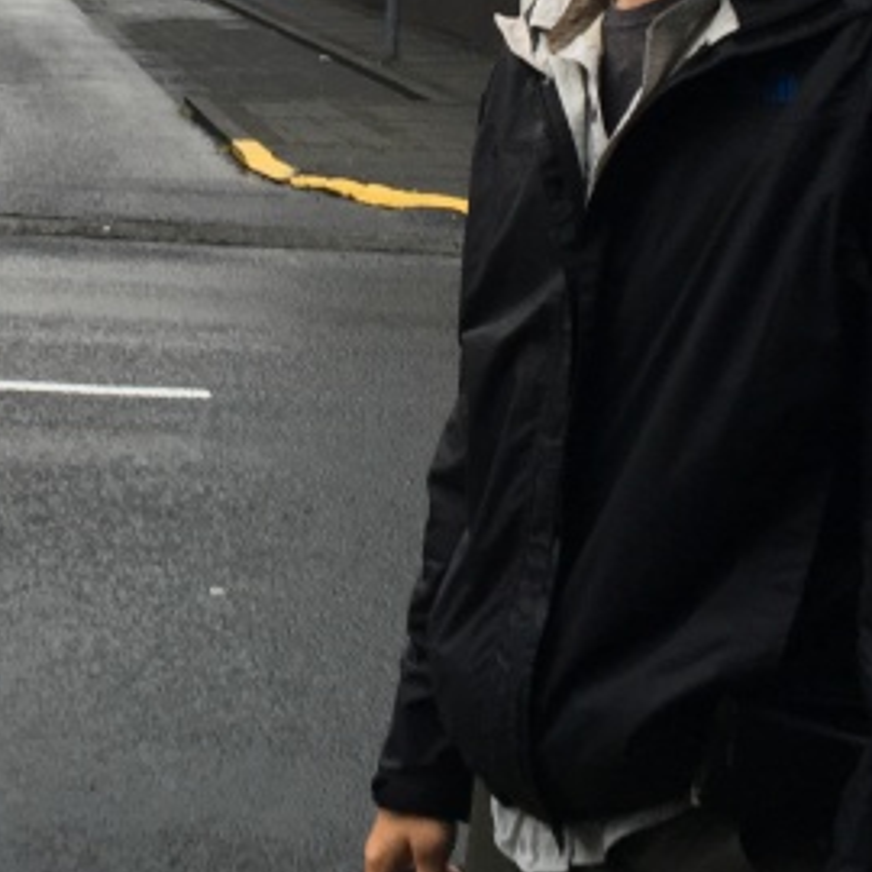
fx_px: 2166
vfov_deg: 21.9
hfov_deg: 22.5
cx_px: 210
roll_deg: +0.2
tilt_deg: -1.4
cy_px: 3
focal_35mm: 76
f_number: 2.2
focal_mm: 4.15
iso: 40
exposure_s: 1/100
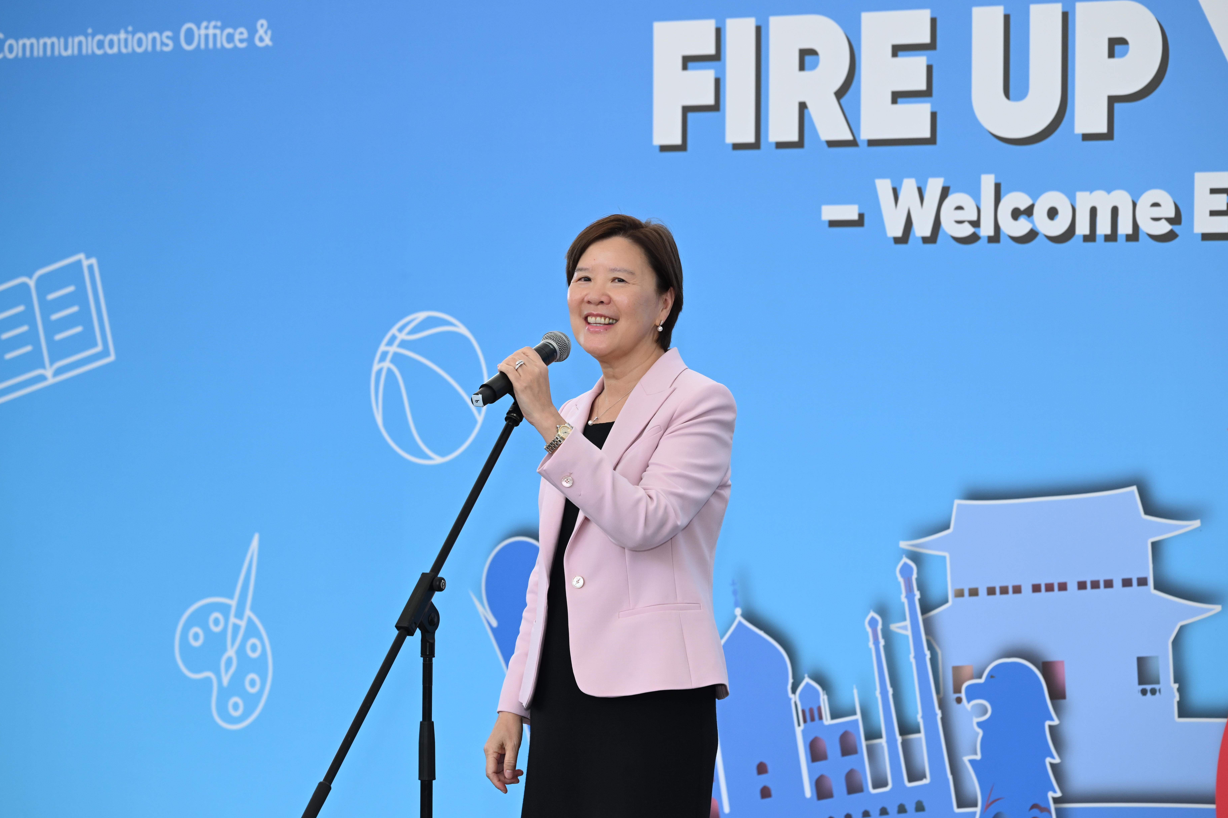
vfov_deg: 10.2
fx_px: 4604
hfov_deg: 15.2
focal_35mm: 135
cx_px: 609
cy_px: 394
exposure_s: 1/200
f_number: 5.6
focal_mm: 120
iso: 800
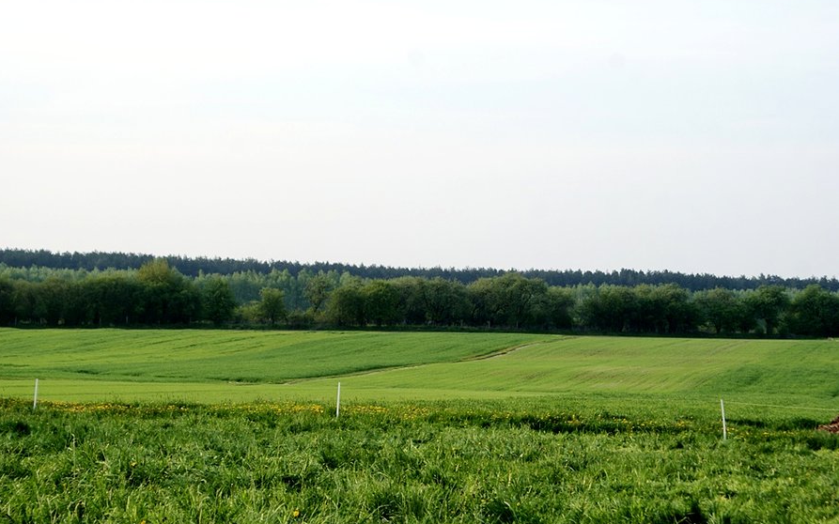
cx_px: 417
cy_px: 270
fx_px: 2469
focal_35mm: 108
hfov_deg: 19.3
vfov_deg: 12.1
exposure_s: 1/125
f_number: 7.1
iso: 100
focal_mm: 70
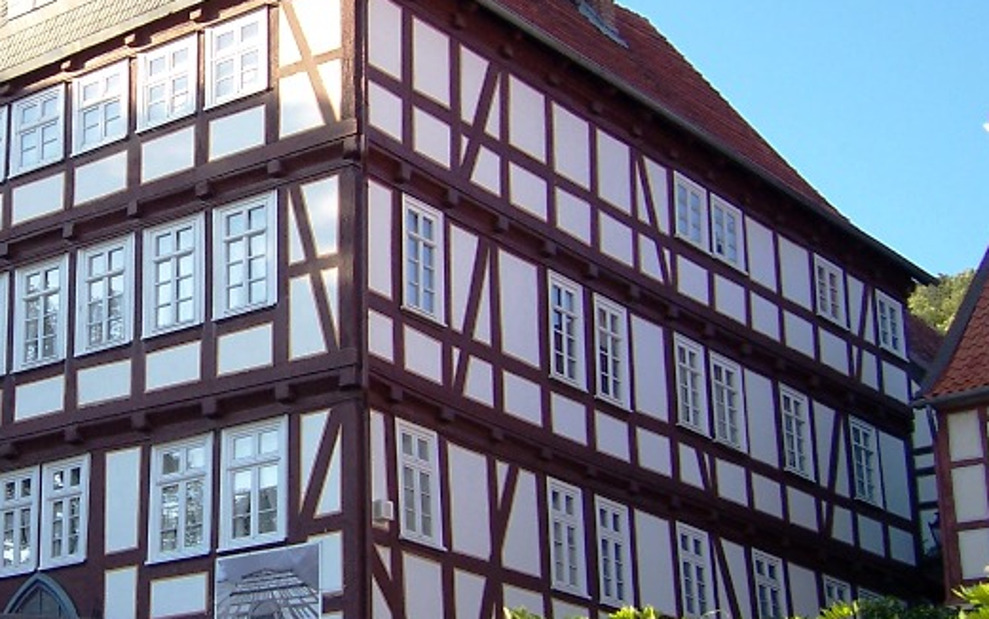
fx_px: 2022
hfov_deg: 26.5
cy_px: 285
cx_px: 84
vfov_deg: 17.4
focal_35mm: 75
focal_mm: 6
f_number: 3
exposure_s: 1/250
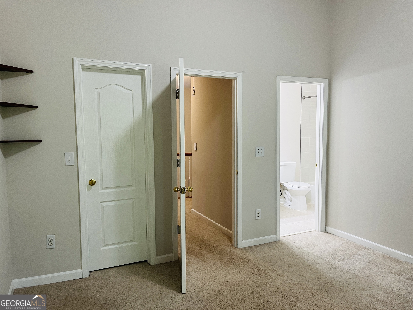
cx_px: 206
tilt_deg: -5.0
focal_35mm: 26
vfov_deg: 53.1
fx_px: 310
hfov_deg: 67.3
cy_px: 155
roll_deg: +1.1
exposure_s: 1/60
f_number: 1.6
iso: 80
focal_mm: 5.1
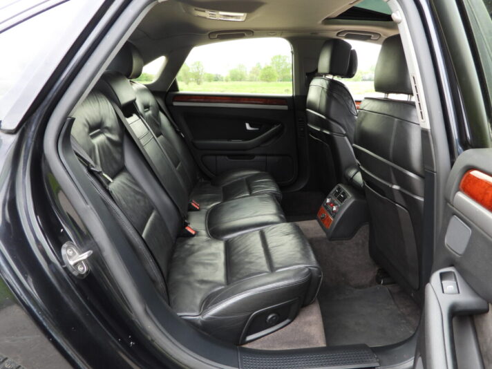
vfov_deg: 56.8
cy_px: 184
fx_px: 341
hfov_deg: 71.6
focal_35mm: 24
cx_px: 246
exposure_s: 1/80
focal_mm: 4.3
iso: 100
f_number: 2.8
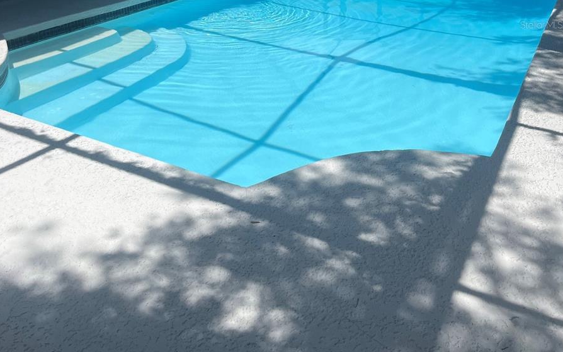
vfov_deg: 32.5
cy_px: 25
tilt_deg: -16.1
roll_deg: -1.0
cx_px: 282
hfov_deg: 52.7
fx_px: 568
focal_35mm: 37
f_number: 1.6
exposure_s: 1/4149
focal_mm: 5.1
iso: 50
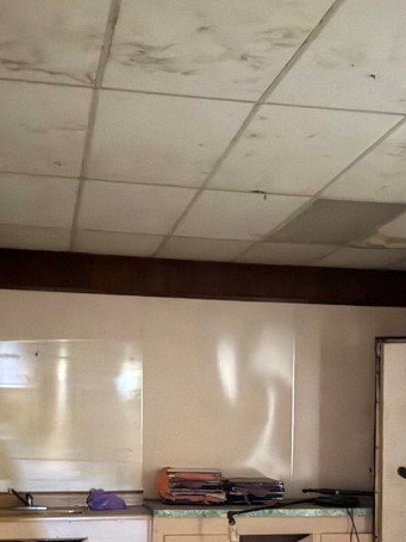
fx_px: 845
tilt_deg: -5.4
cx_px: 243
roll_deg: -0.1
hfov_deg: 27.0
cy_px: 480
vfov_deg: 33.8
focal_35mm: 54
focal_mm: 6.76
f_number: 1.78
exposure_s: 1/2
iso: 5000
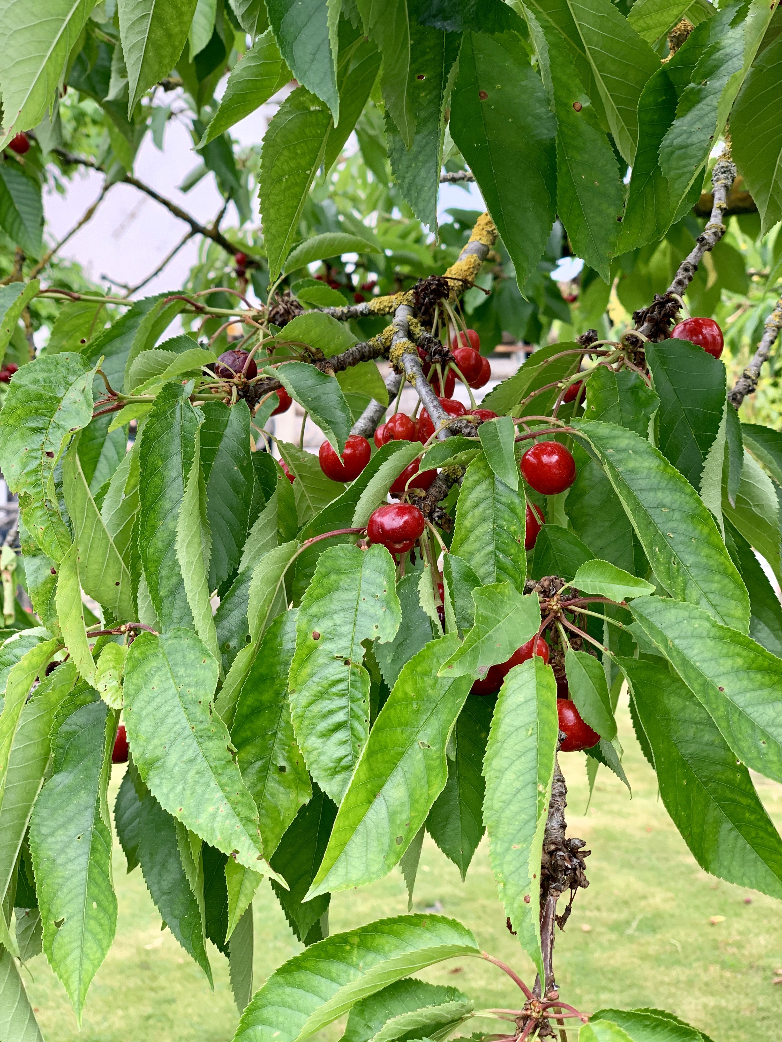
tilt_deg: +0.1
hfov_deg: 28.0
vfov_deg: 36.8
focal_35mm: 52
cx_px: 391
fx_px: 1566
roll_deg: +1.3
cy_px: 521
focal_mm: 6
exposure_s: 1/102
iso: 16
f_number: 2.4
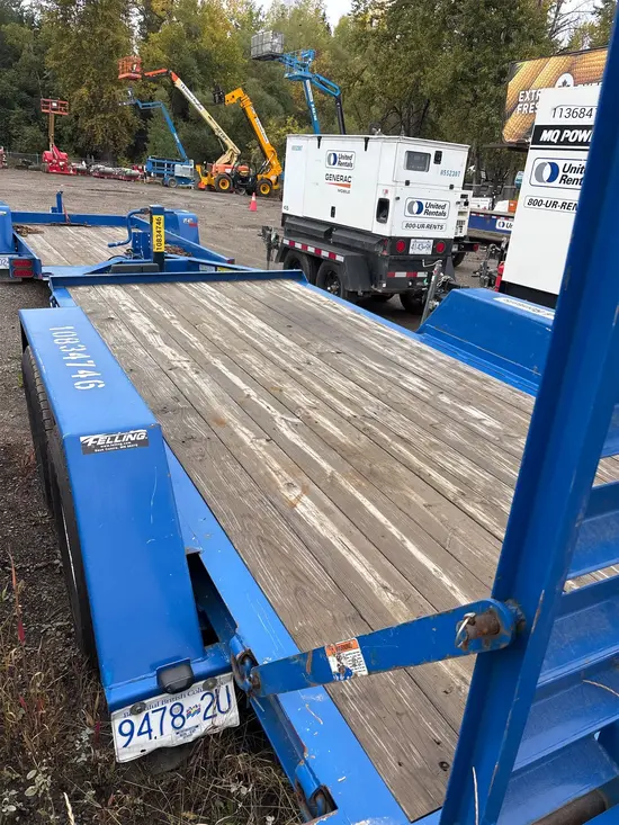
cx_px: 310
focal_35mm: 26
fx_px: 620
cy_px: 412
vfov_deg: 67.3
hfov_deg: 53.1
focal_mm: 5.96
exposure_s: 1/688
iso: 50
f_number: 1.6
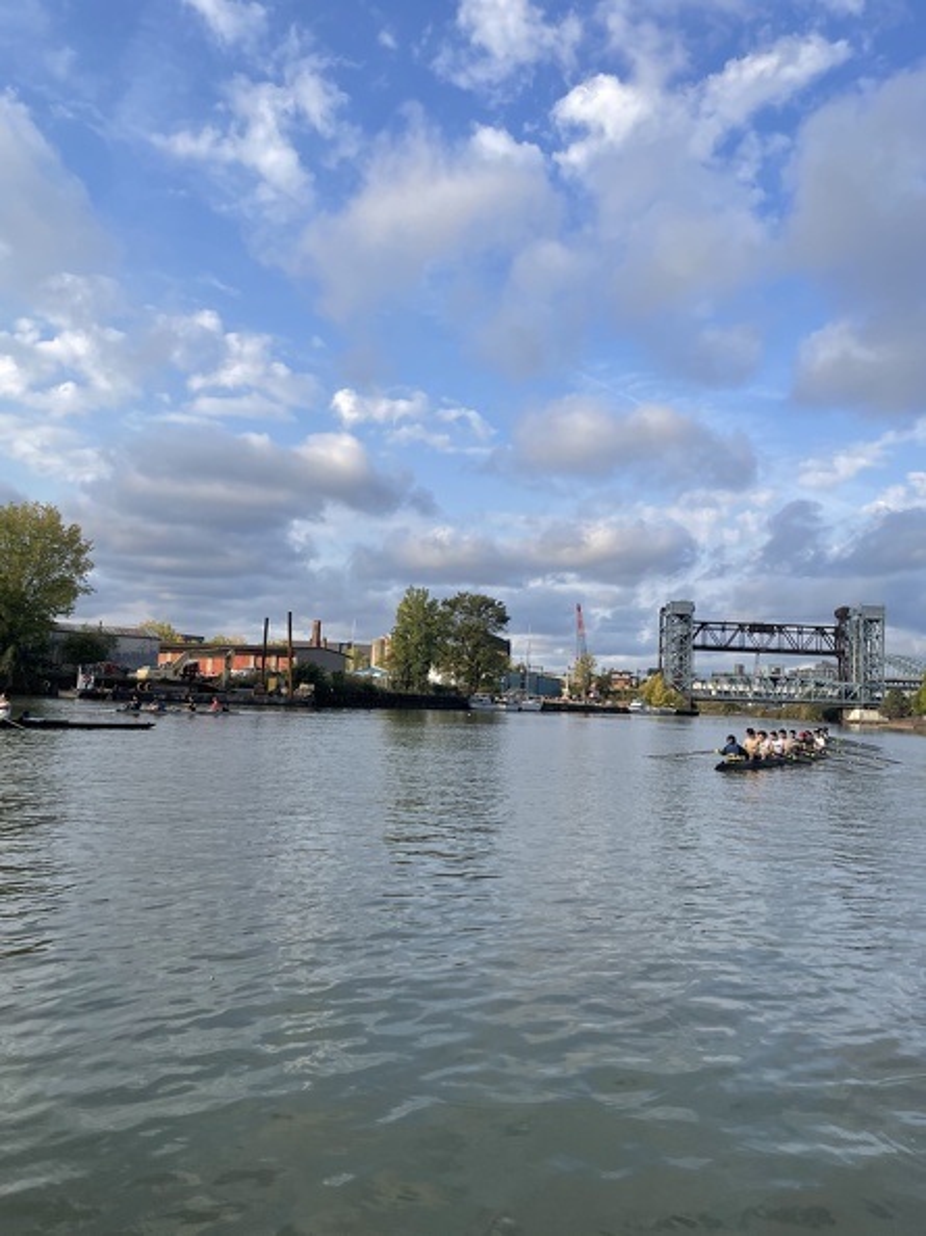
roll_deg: -3.1
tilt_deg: +3.9
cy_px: 618
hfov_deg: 53.0
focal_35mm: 26
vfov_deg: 67.3
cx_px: 463
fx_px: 928
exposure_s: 1/2398
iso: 32
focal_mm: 4.2
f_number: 1.6
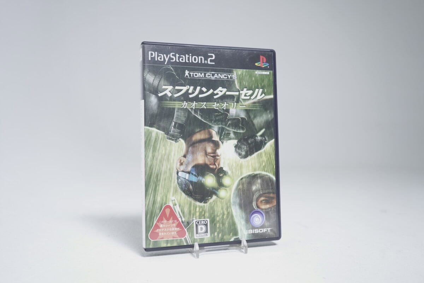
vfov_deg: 40.0
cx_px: 212
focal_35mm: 33
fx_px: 389
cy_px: 142
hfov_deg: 57.2
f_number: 5.6
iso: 640
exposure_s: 1/20
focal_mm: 33
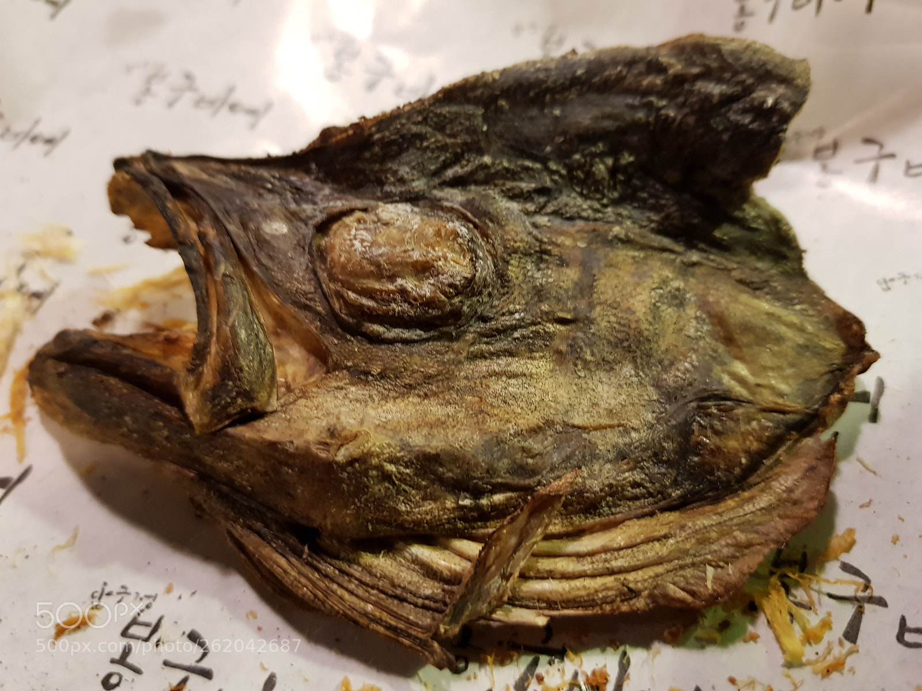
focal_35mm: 26
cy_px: 346
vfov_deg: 53.1
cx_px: 461
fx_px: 693
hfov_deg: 67.3
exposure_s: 1/17
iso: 200
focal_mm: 4.2
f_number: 1.7
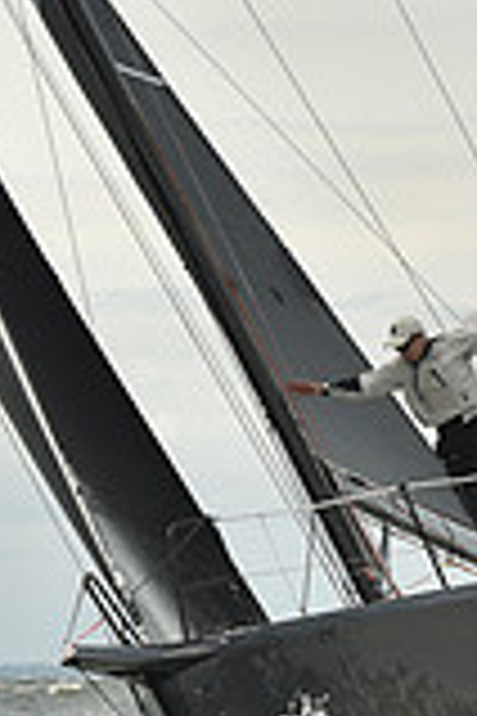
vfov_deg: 5.8
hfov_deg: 3.9
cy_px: 583
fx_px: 7095
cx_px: 234
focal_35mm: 357
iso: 250
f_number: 9
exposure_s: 1/800
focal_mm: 98
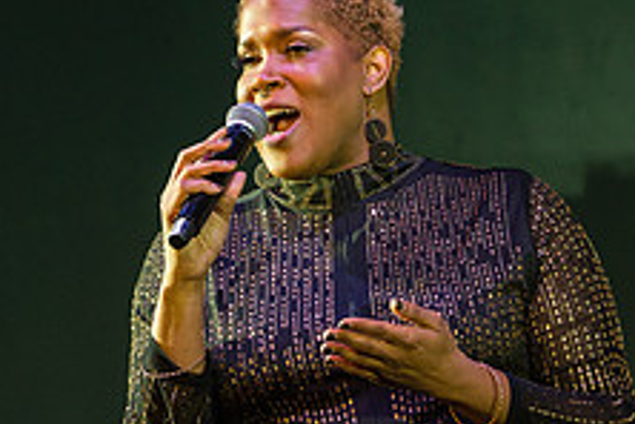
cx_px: 272
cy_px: 256
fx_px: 6226
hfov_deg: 5.8
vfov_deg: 3.9
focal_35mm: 353
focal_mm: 135
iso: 2000
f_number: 4
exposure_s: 1/250
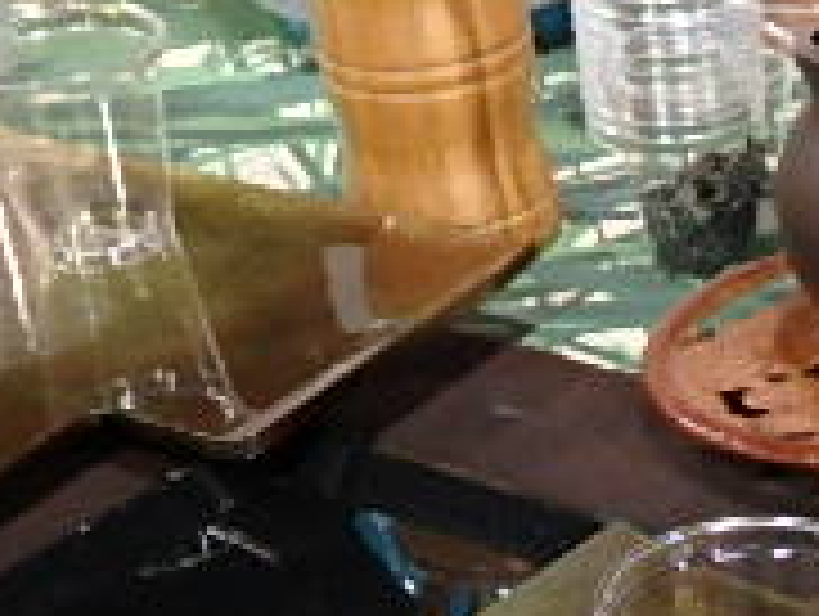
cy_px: 715
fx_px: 3080
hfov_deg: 14.2
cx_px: 1206
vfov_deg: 11.2
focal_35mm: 130
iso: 800
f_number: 3.6
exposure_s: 1/30
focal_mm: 6.6
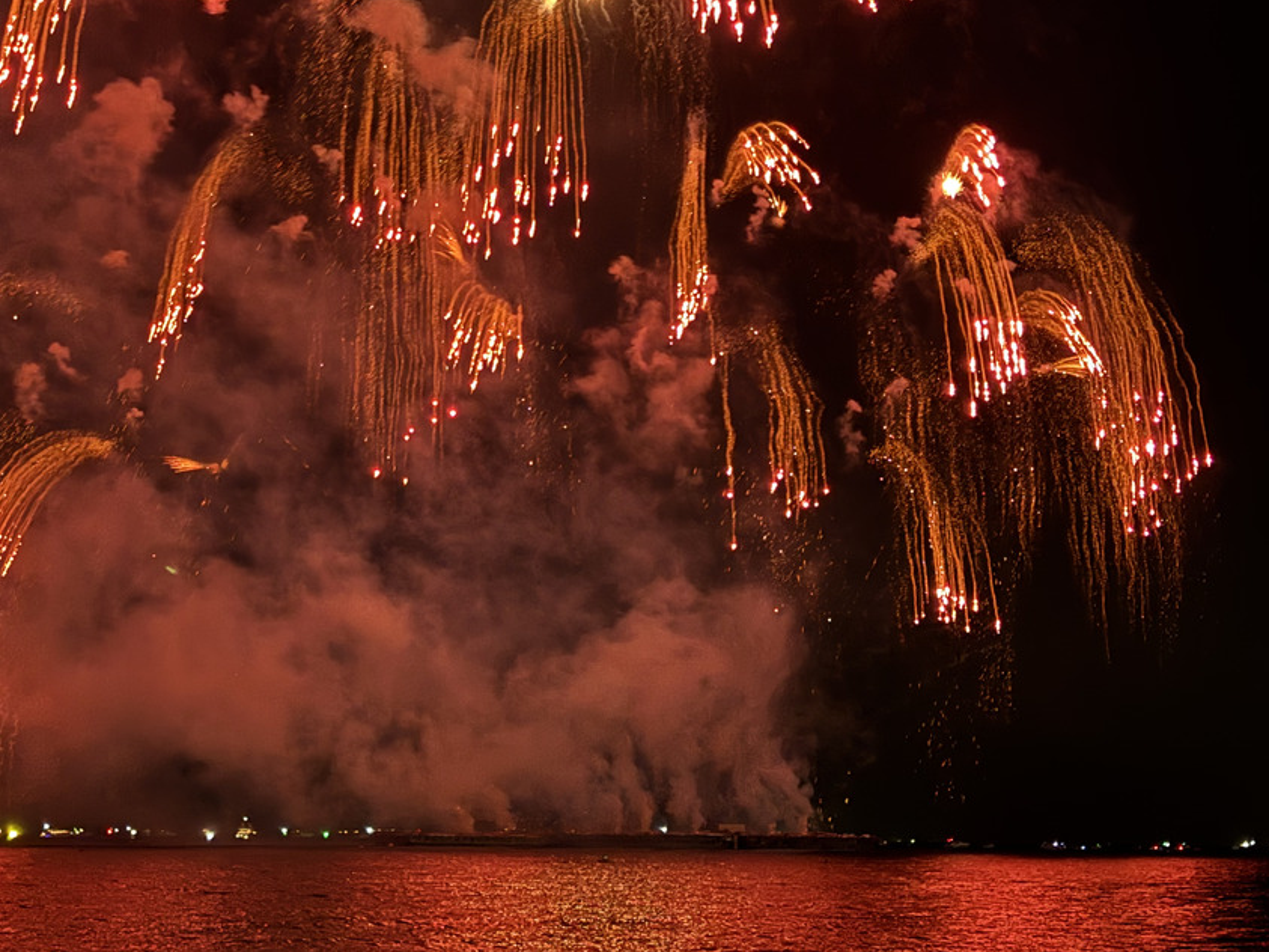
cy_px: 277
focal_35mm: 74
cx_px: 373
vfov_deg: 19.8
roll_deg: -0.6
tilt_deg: +11.3
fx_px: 2712
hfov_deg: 26.1
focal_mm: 5.96
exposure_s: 1/5
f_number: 1.6
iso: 320
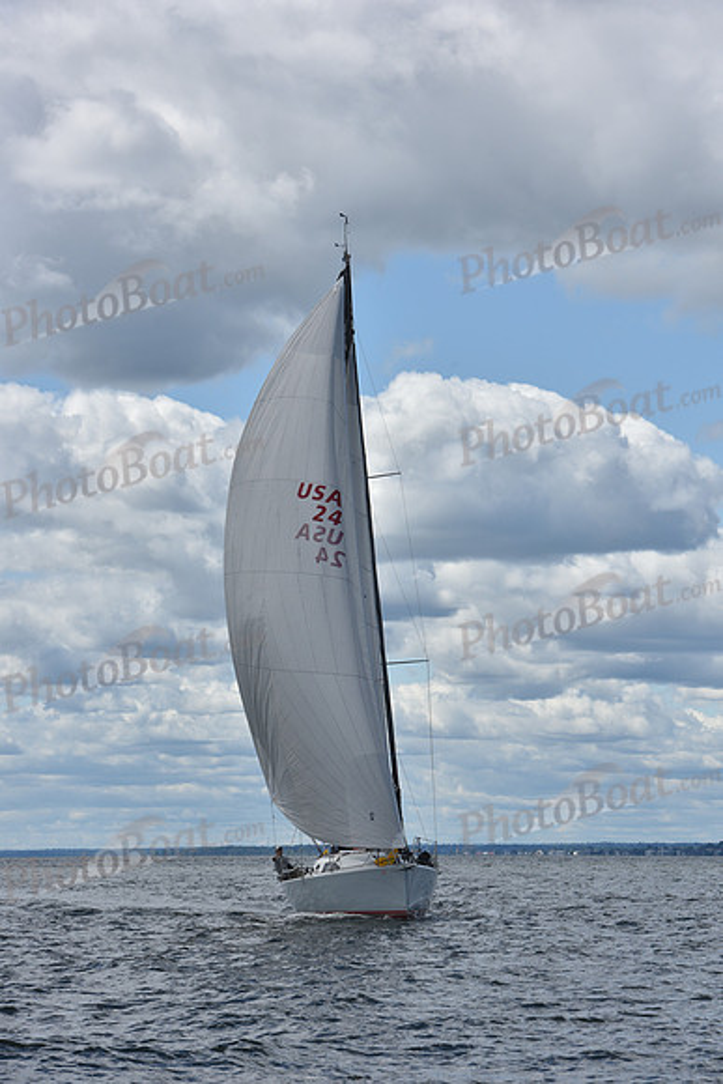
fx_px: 3673
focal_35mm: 122
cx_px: 362
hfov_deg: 11.2
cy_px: 542
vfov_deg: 16.8
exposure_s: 1/800
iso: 250
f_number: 11
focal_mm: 122
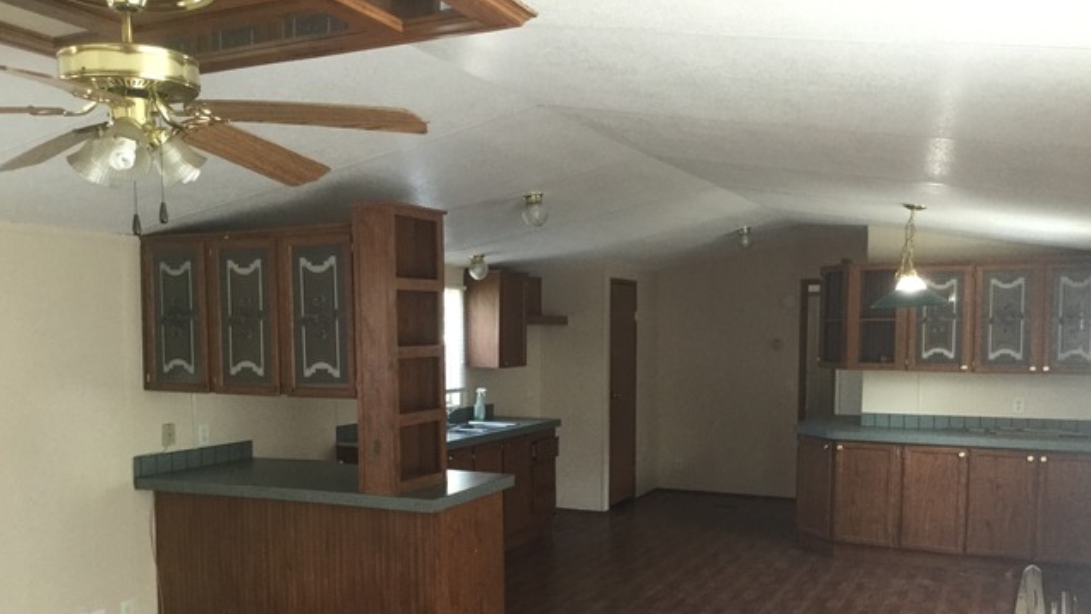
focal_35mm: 34
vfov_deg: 34.4
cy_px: 408
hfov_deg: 58.0
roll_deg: -1.2
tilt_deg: -4.9
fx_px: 984
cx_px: 546
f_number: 2.4
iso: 125
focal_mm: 3.3
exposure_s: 1/30
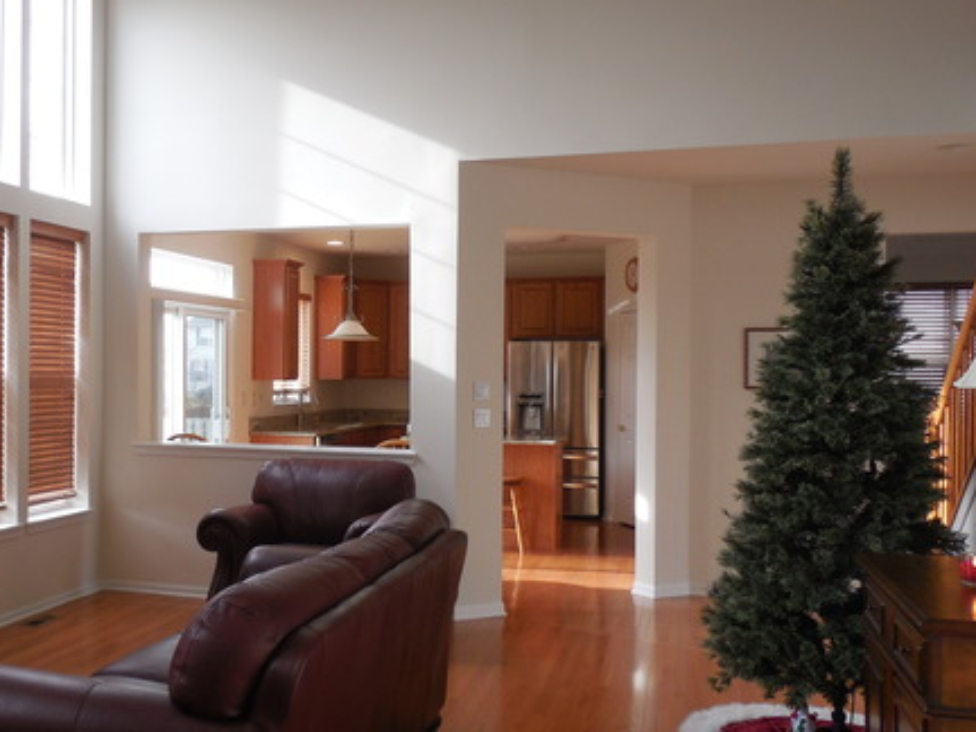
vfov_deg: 38.7
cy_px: 371
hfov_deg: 48.9
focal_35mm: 37
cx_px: 291
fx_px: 1043
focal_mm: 4.5
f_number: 3.3
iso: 125
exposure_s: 1/60
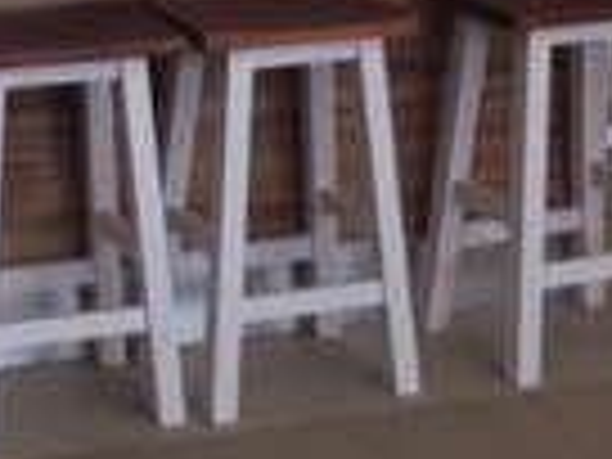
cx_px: 94
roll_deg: +0.4
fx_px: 2404
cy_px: -288
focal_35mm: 136
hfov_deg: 14.4
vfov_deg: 10.4
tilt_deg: -8.1
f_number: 2.2
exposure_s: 1/50
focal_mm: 4.15
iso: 50
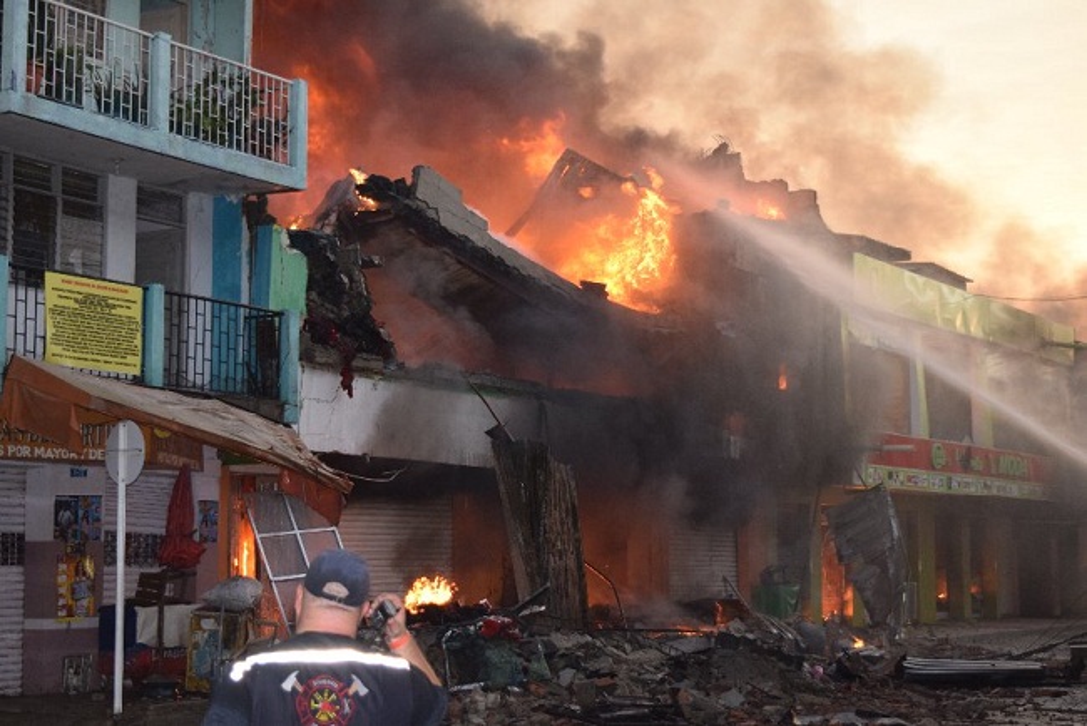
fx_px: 1812
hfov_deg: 33.4
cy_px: 363
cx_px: 544
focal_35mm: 60
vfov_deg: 22.6
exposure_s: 1/160
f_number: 4.8
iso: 800
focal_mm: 40
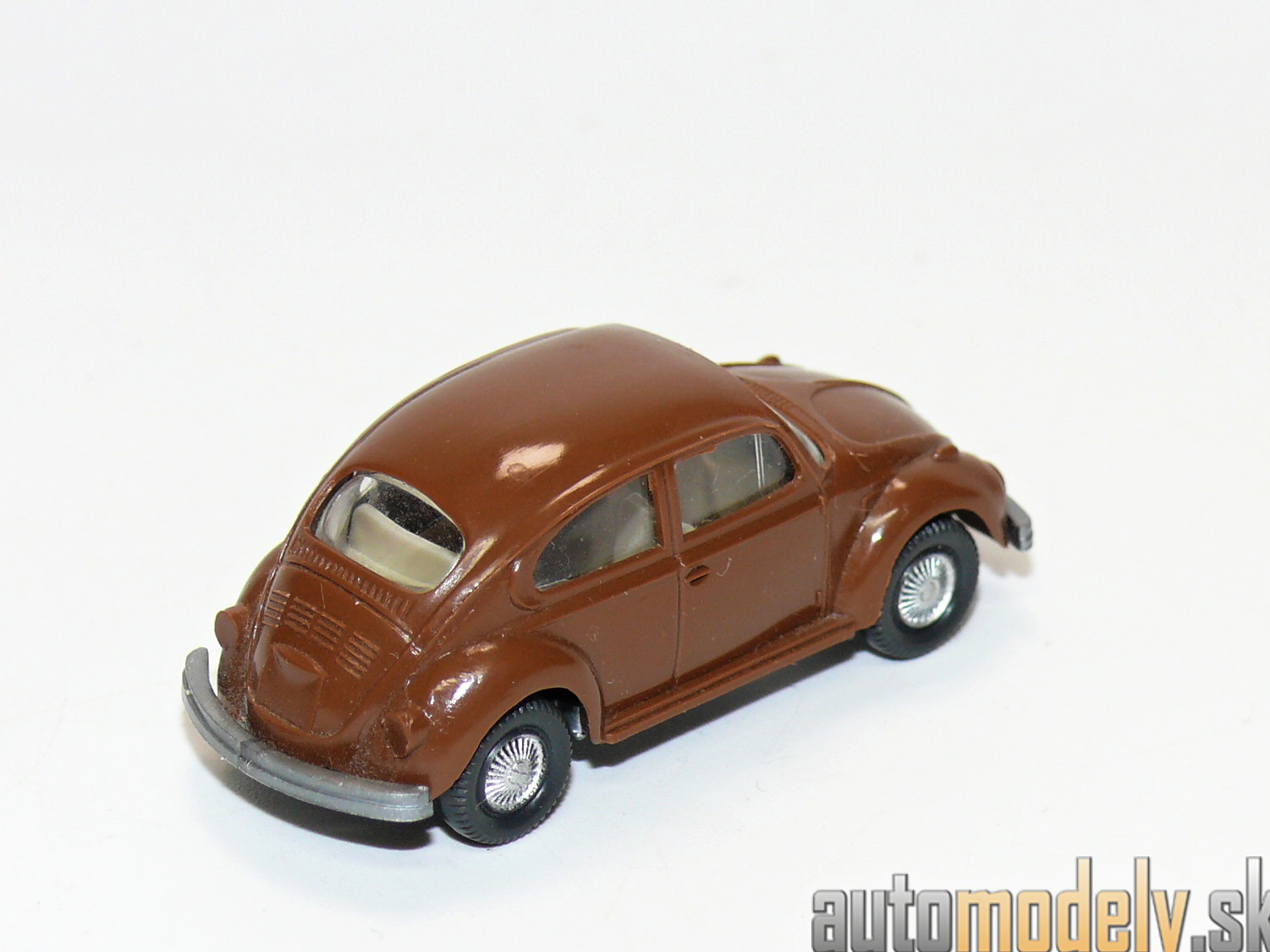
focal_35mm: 161
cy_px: 479
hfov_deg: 12.3
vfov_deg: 9.2
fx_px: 5905
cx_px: 617
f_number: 4
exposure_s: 1/30
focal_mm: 18
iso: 100
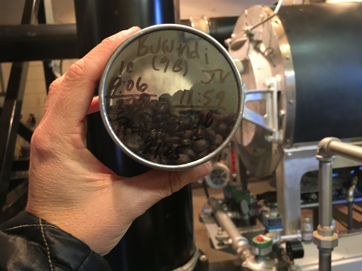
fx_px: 314
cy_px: 132
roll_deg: +4.0
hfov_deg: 60.0
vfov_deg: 46.8
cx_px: 186
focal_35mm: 30
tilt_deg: -7.2
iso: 200
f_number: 2.2
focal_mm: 4.15
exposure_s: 1/20
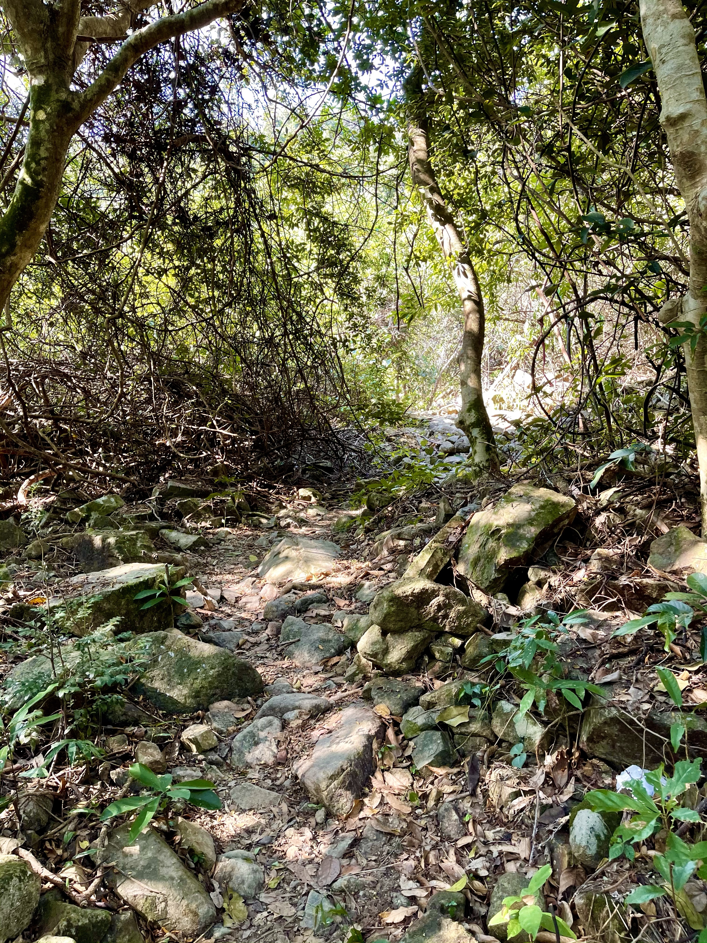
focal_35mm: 26
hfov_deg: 53.1
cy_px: 472
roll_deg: +0.6
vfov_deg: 67.3
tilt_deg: -7.0
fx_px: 708
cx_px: 354
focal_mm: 5.1
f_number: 1.6
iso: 80
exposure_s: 1/121
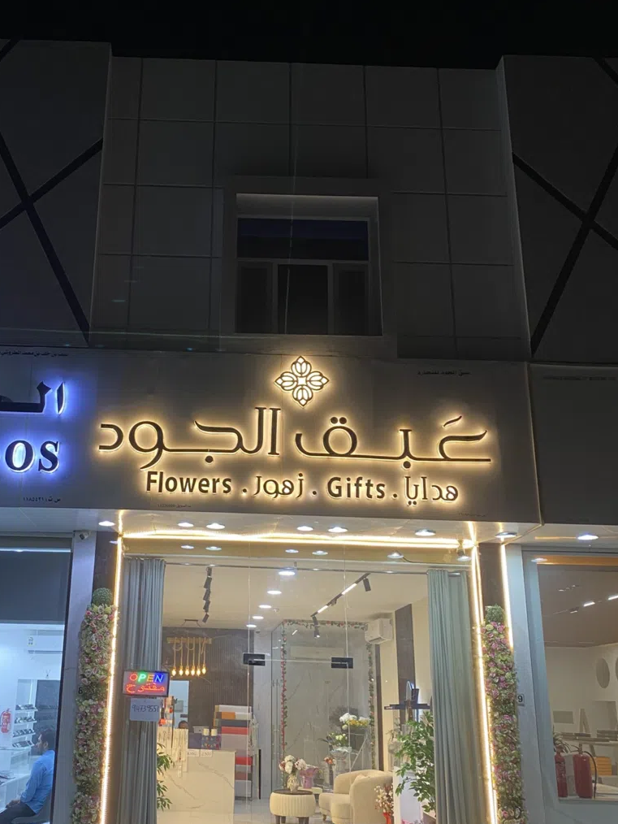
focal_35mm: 35
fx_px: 833
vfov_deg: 52.5
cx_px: 209
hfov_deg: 40.2
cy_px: 447
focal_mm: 4.25
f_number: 1.8
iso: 80
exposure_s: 1/50
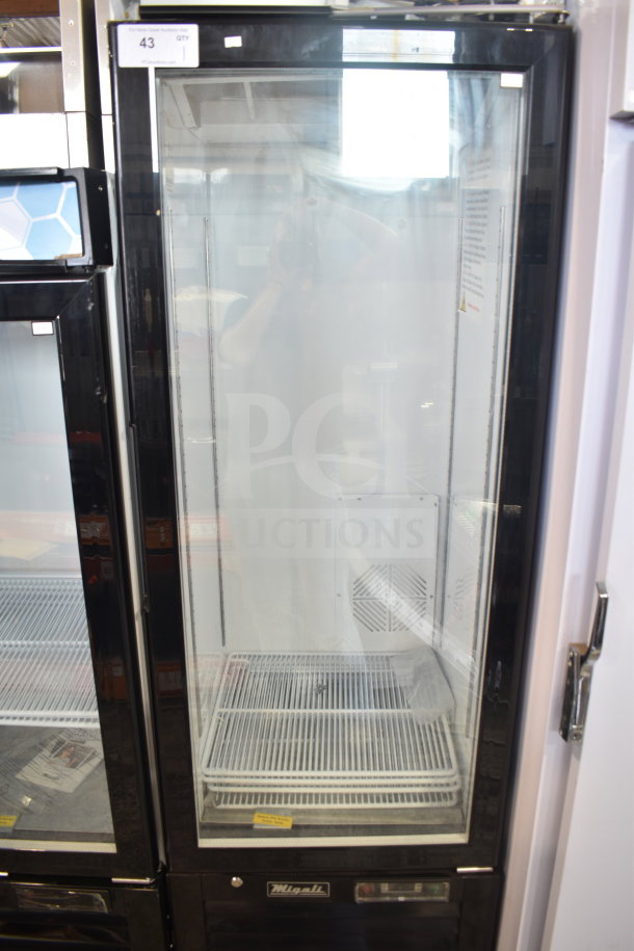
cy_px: 476
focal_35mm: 27
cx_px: 317
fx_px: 713
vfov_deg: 67.4
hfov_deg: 47.9
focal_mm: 18
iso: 200
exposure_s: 1/30
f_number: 4
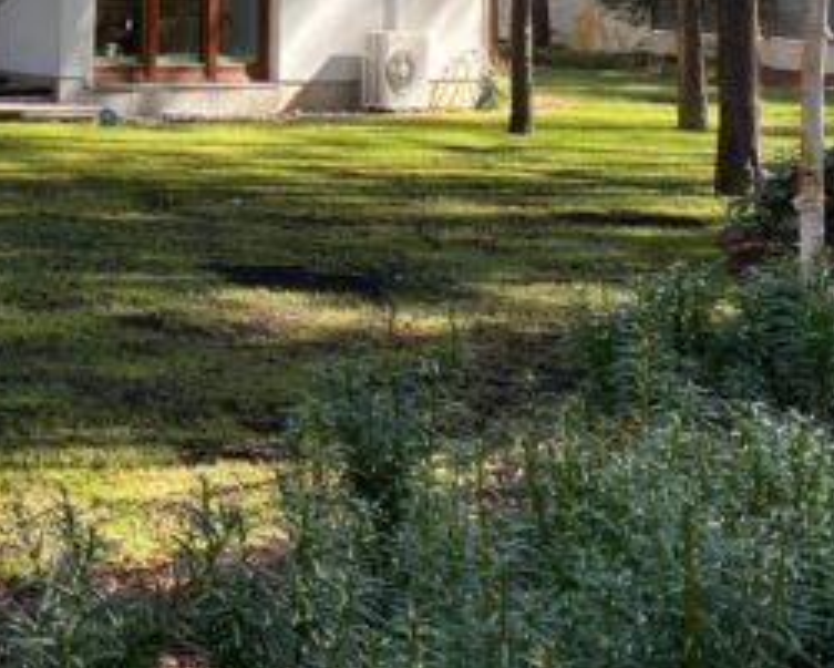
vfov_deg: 17.6
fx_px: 2000
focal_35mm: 81
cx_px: -193
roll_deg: -3.4
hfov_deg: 21.7
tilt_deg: +5.4
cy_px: -233
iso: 32
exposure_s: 1/231
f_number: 1.8
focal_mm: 4.25
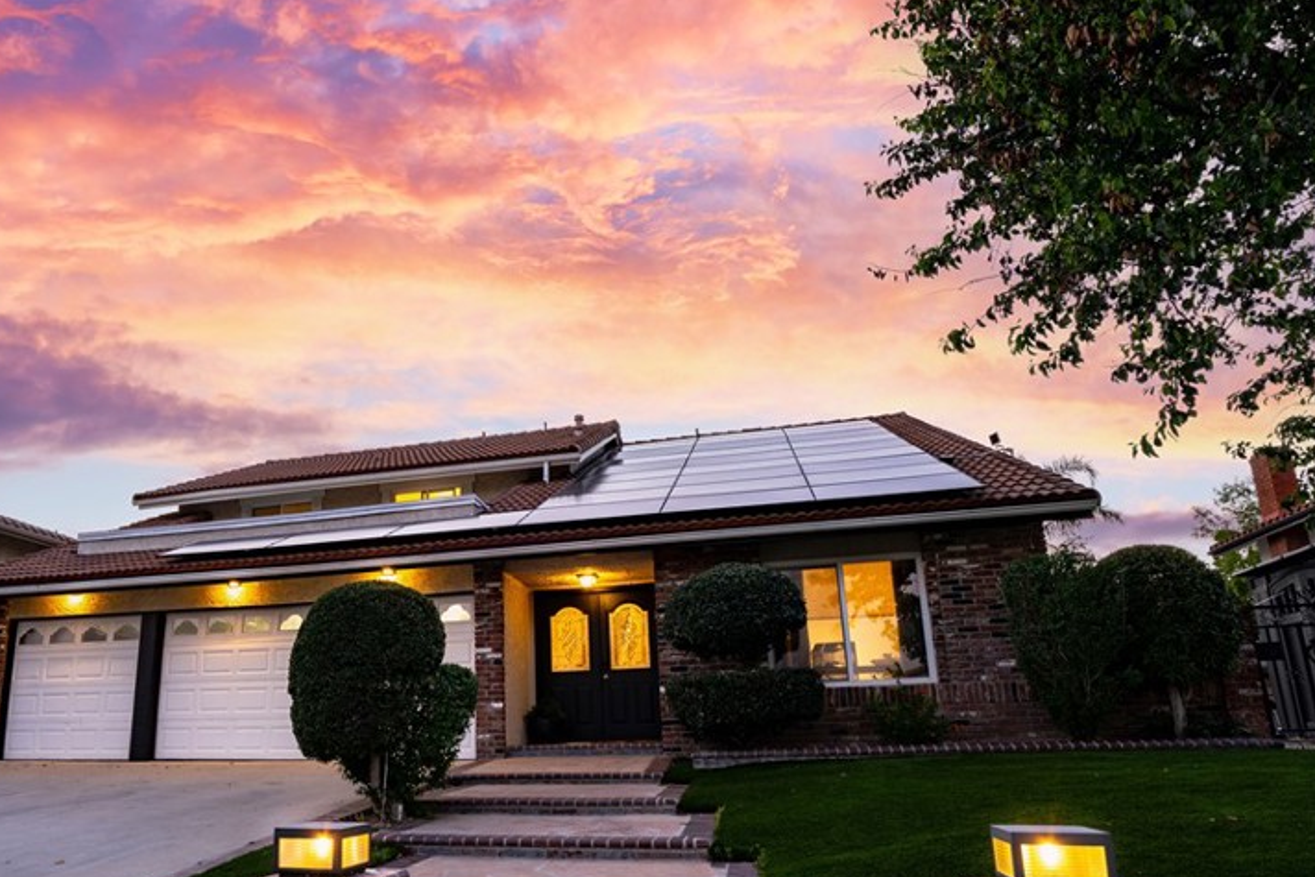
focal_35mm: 23
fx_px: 840
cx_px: 508
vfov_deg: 54.7
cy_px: 527
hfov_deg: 75.0
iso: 100
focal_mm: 16
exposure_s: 1/1.25
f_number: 11
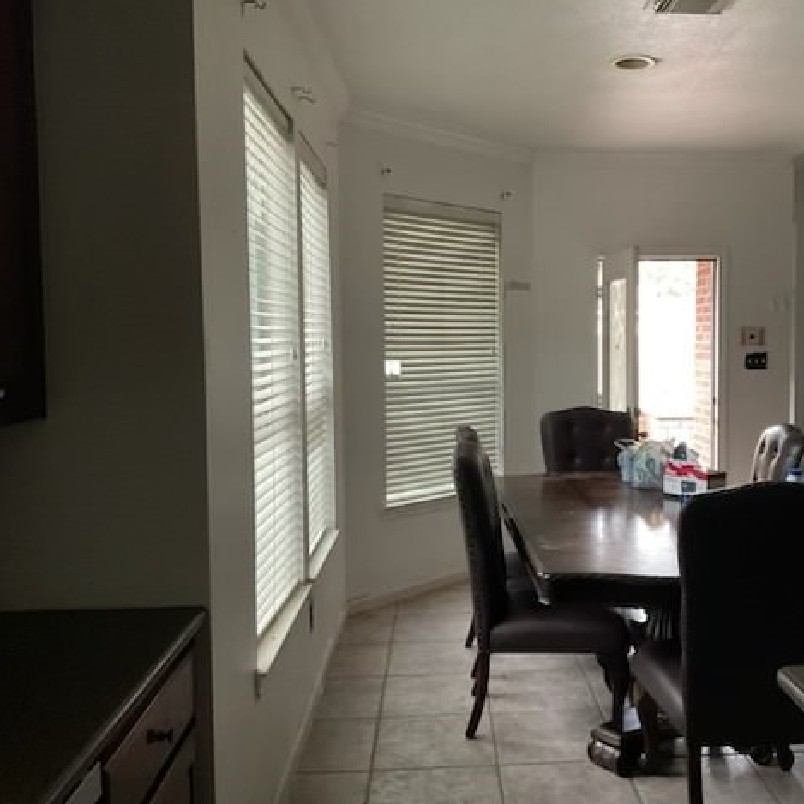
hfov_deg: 46.7
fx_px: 920
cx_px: 518
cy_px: 394
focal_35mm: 35
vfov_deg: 47.2
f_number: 1.8
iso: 250
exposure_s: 1/30
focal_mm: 3
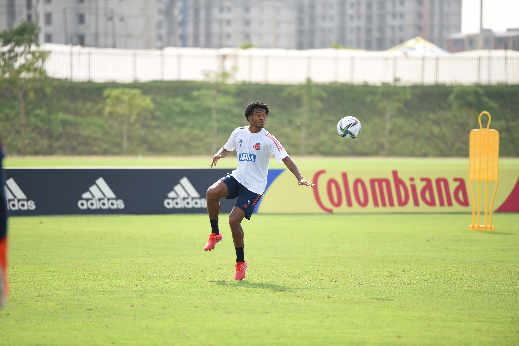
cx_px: 260
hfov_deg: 10.3
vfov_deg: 6.9
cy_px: 173
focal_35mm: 200
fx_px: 2884
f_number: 2.8
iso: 125
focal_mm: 200
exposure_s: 1/1000
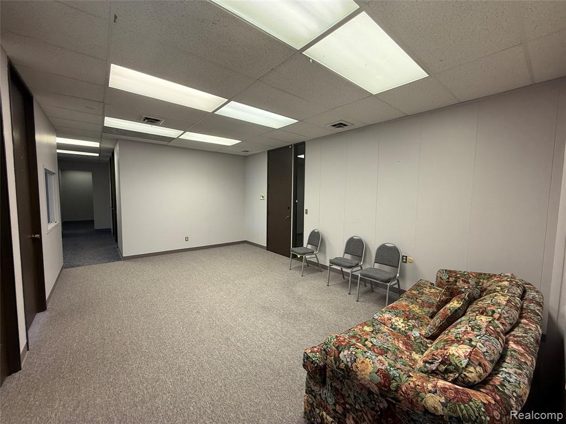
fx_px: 229
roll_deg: -0.1
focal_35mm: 14
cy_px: 212
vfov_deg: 85.7
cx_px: 283
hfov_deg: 102.1
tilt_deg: -2.8
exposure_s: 1/120
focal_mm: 2.22
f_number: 2.2
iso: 200
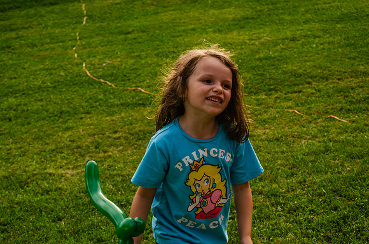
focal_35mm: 82
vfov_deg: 16.5
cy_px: 122
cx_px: 184
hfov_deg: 24.7
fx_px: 844
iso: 200
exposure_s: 1/200
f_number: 7.1
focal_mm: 55
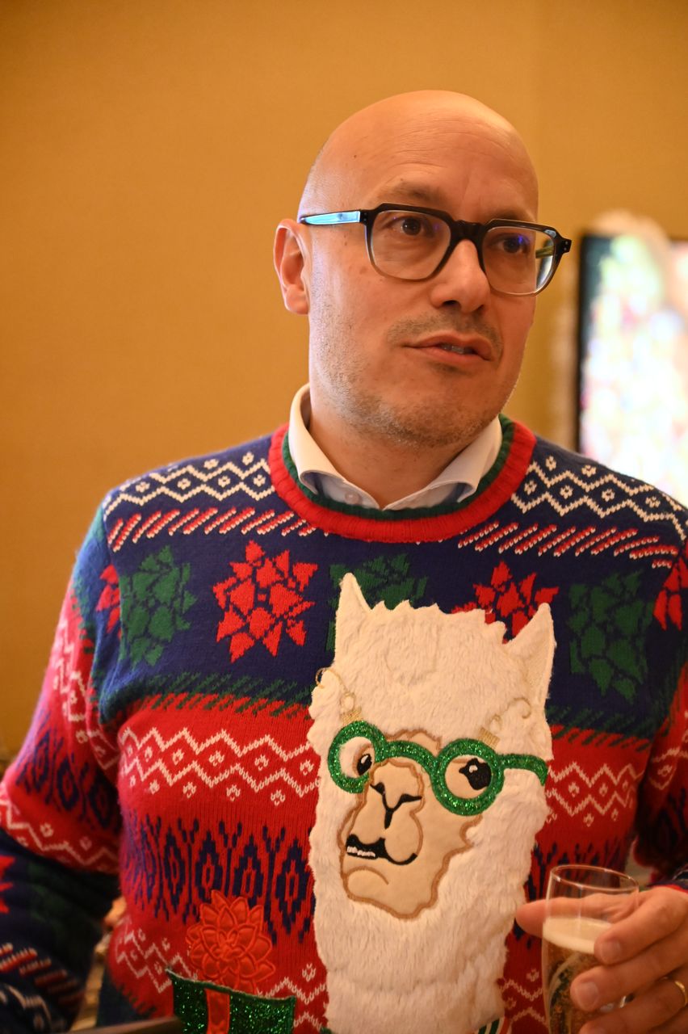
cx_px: 344
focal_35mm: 82
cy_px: 517
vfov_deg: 24.8
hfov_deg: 16.6
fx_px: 2353
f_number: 4
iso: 8000
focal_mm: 82
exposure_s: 1/125
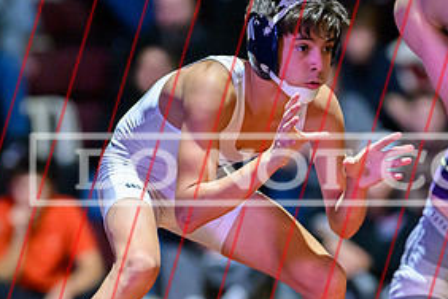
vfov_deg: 4.6
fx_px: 3683
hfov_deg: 7.0
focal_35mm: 296
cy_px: 176
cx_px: 295
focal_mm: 135
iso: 8000
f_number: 1.8
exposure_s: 1/640
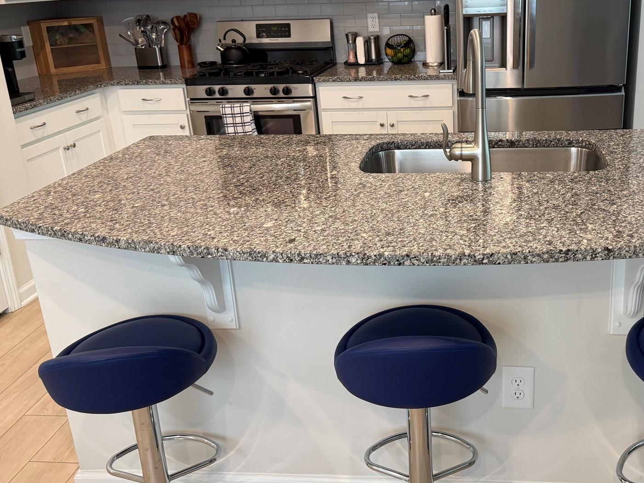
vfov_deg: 40.5
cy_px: 193
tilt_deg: -19.9
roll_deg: +0.8
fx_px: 651
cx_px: 426
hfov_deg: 51.7
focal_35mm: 35
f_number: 1.78
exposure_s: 1/120
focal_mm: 6.76
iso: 200
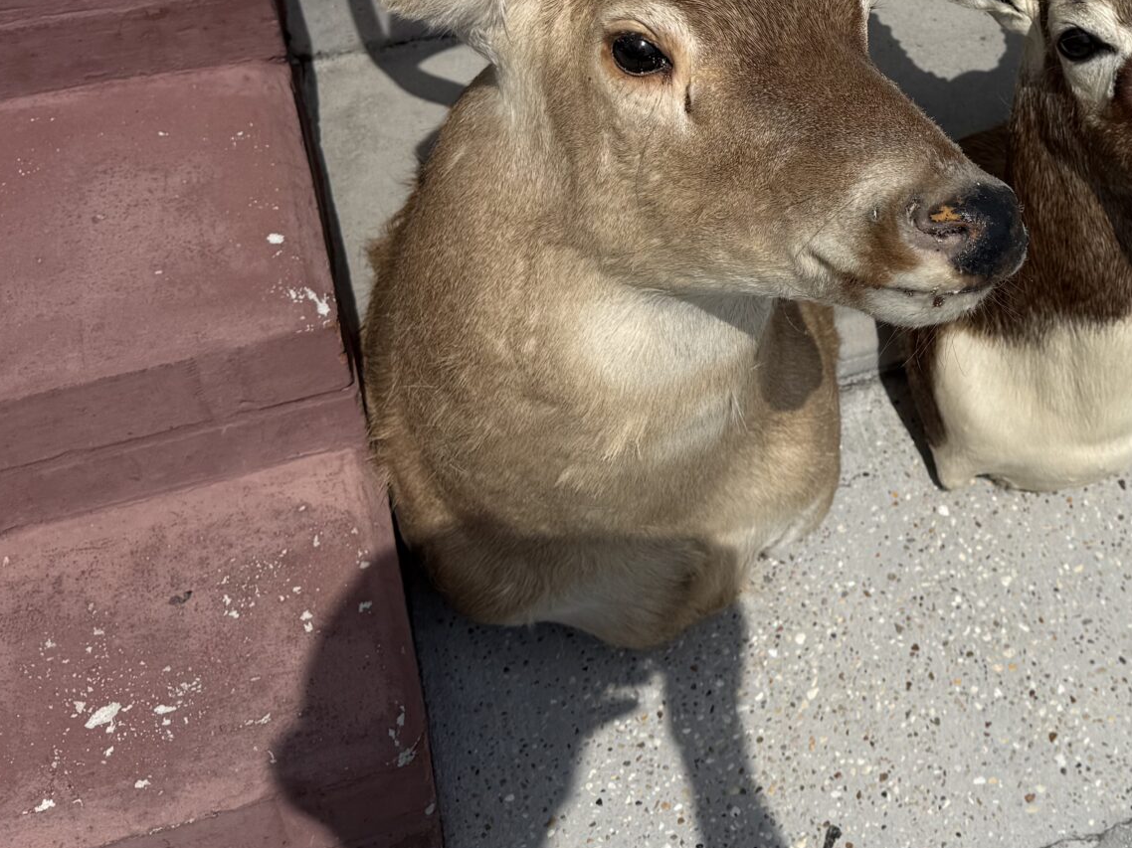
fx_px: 1766
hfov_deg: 34.0
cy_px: 36
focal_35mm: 54
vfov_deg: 25.9
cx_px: 977
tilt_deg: -45.1
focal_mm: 6.76
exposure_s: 1/6173
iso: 80
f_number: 1.78
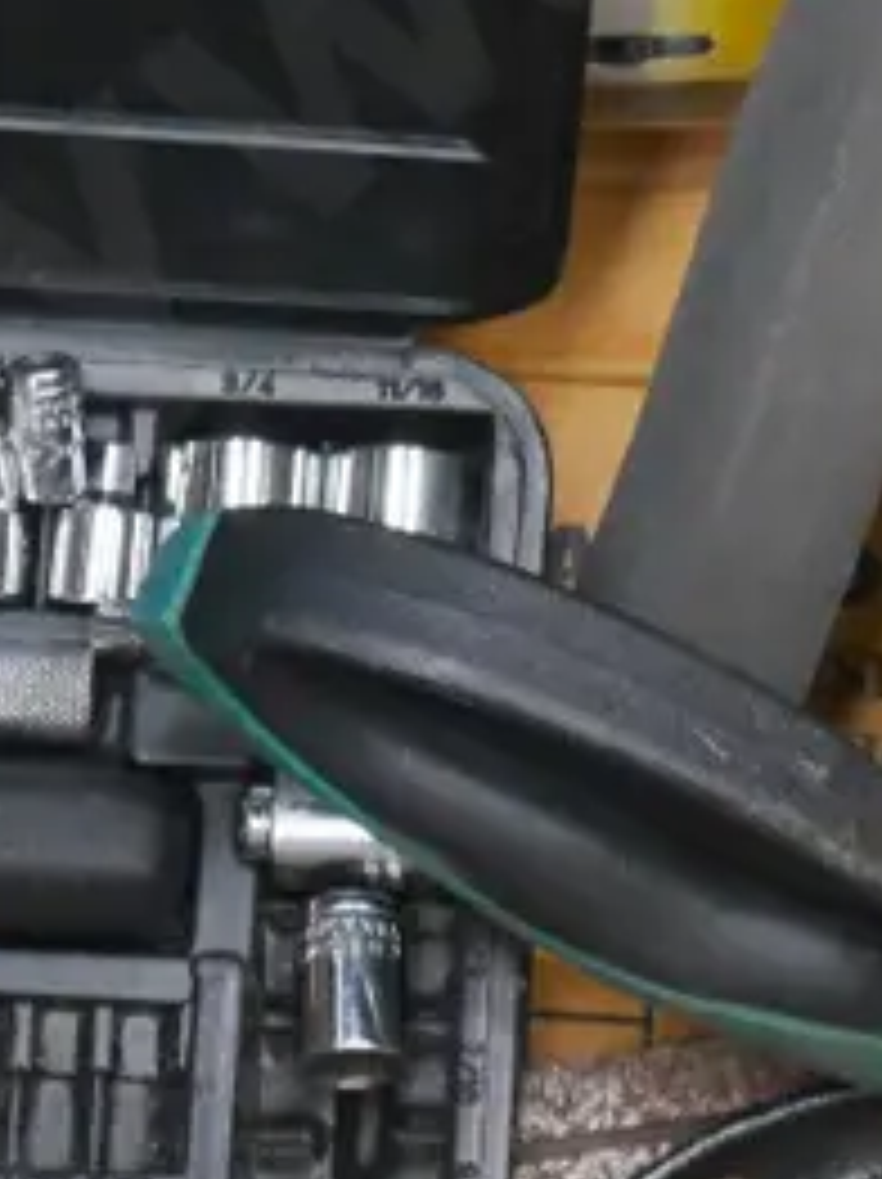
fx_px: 7452
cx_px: 418
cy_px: -7
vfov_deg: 9.0
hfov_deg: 6.8
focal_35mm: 219
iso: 3200
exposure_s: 1/40
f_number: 5.4
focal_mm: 28
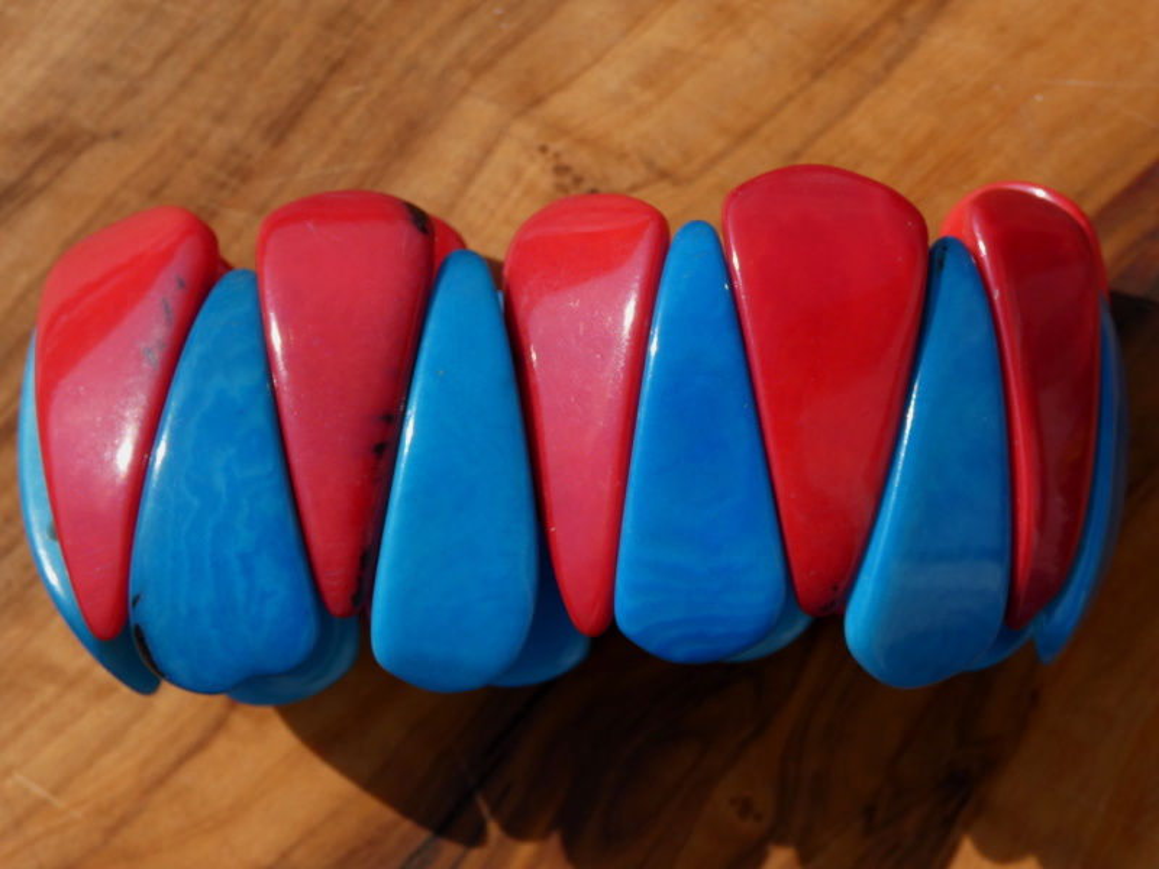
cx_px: 580
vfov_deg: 20.4
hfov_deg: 27.0
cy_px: 434
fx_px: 2411
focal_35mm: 72
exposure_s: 1/640
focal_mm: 12.9
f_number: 4.3
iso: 80
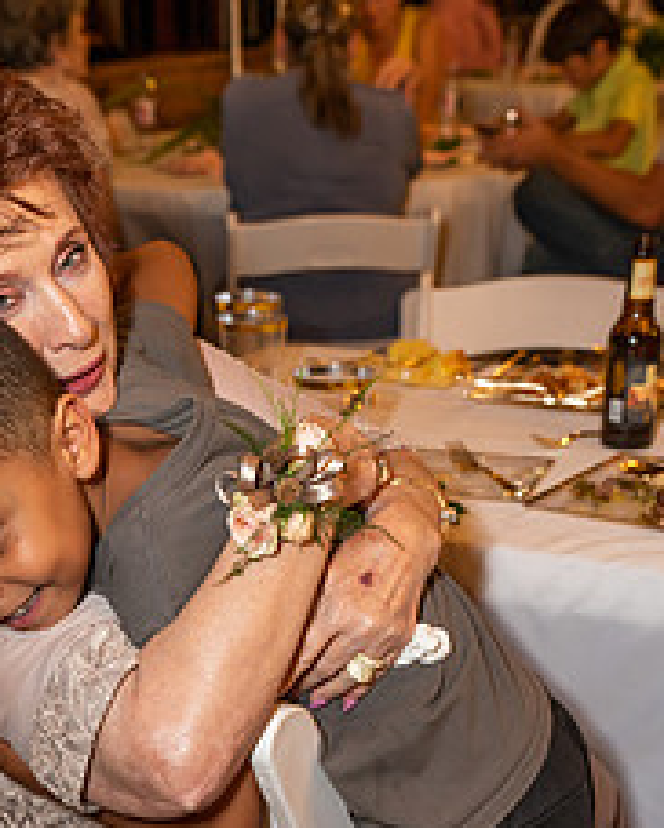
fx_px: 1644
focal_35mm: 67
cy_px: 762
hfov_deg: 22.7
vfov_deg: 27.2
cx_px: 223
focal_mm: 36
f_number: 4.5
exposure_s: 1/60
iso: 1600
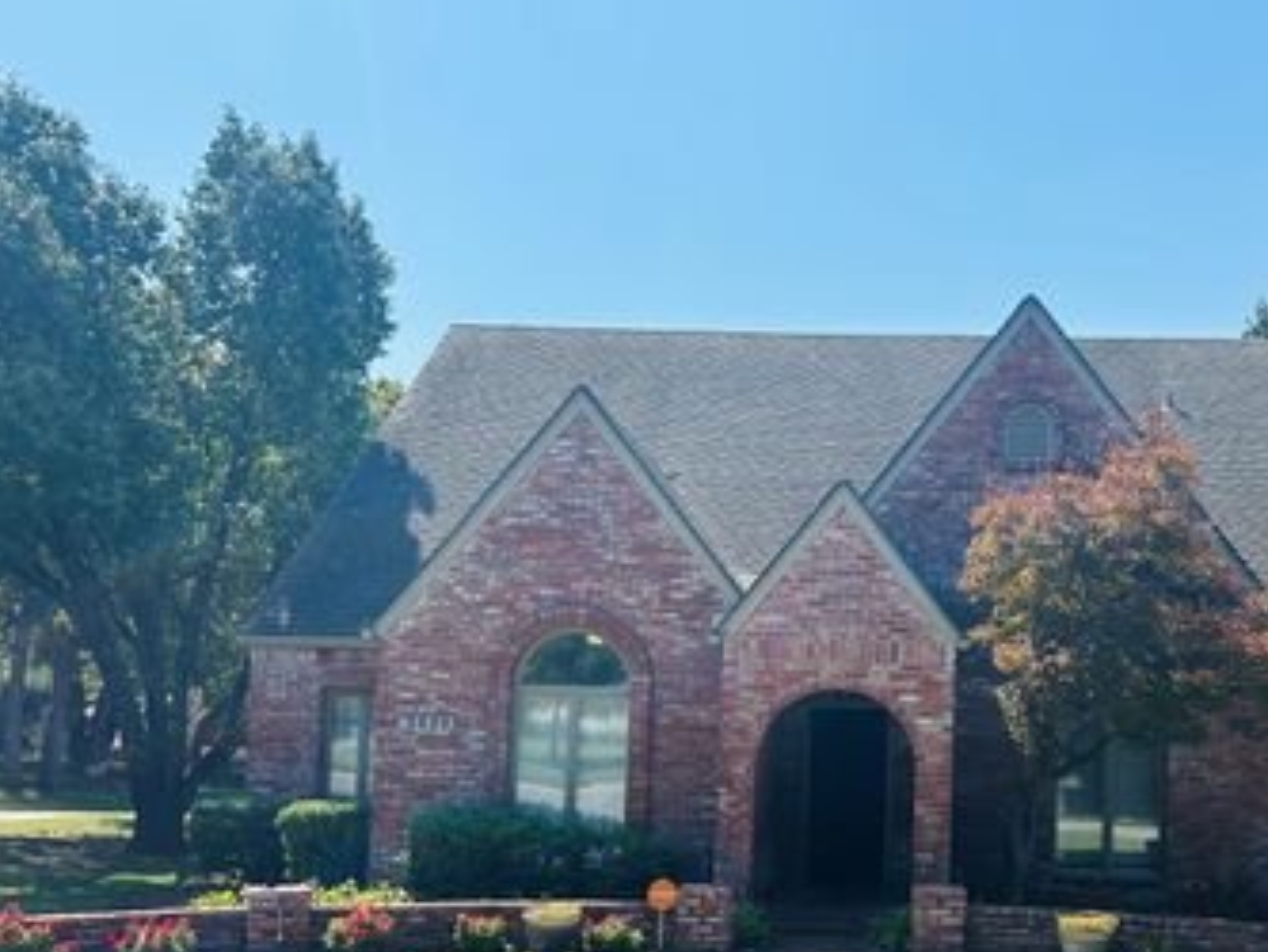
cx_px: 883
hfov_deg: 46.8
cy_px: 653
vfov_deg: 36.4
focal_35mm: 39
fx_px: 1429
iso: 50
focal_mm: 5.7
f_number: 1.5
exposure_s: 1/3831
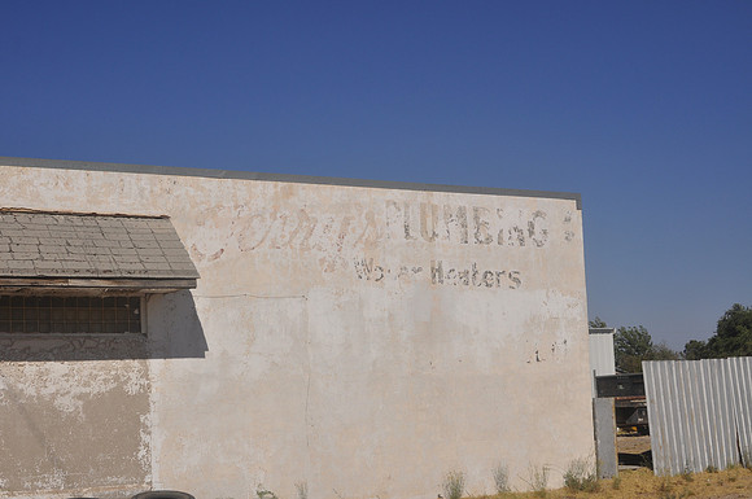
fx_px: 1095
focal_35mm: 52
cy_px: 250
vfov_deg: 25.7
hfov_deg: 37.9
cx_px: 376
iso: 200
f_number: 9
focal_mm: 35
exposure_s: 1/320
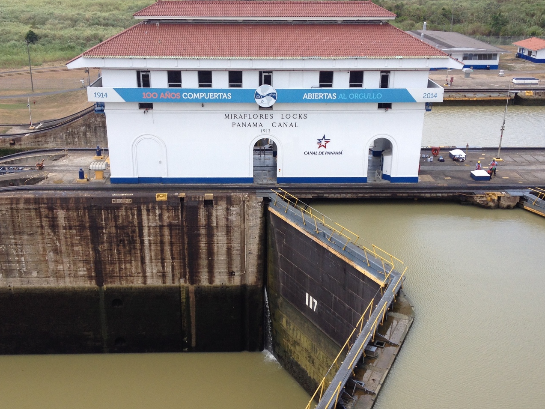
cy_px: 218
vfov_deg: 32.9
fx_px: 693
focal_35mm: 44
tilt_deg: -26.2
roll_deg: +0.1
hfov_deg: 42.9
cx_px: 263
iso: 50
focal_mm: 4.28
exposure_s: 1/690
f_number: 2.4
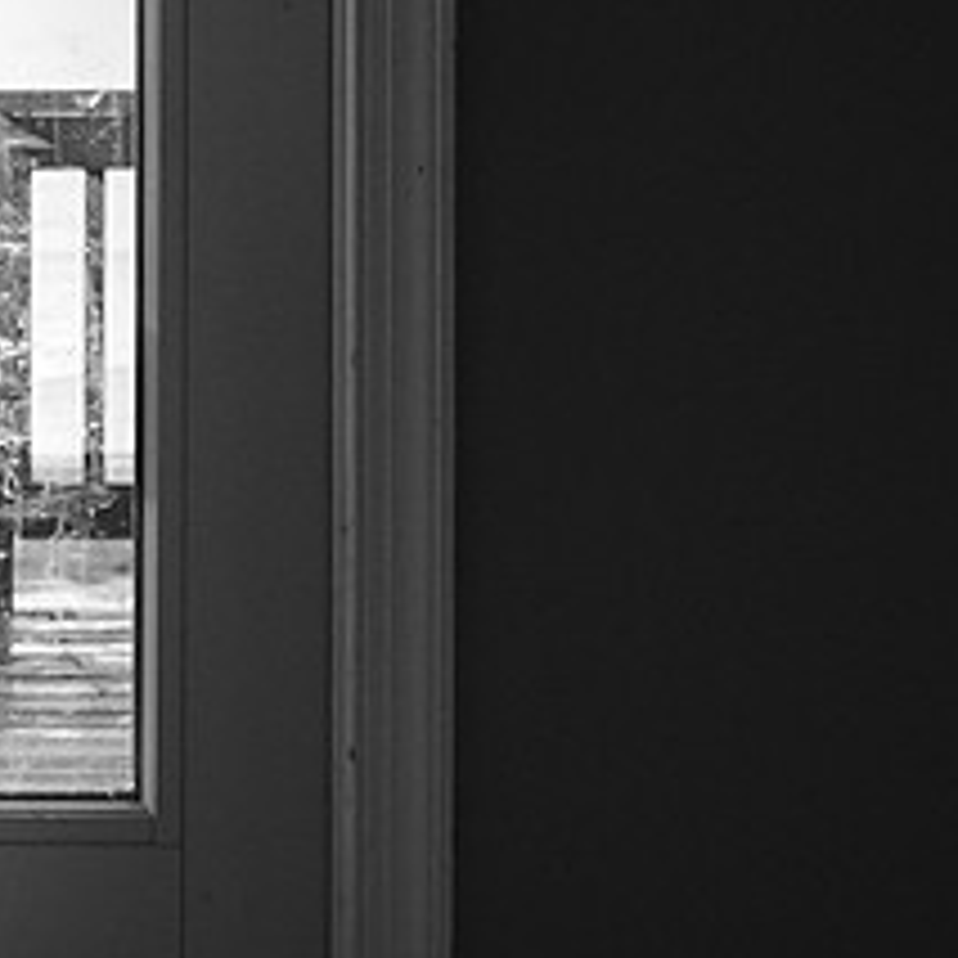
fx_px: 4540
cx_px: -714
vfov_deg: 12.0
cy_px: 347
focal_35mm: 145
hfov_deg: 11.3
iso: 2500
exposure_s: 1/2500
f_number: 5.6
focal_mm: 35
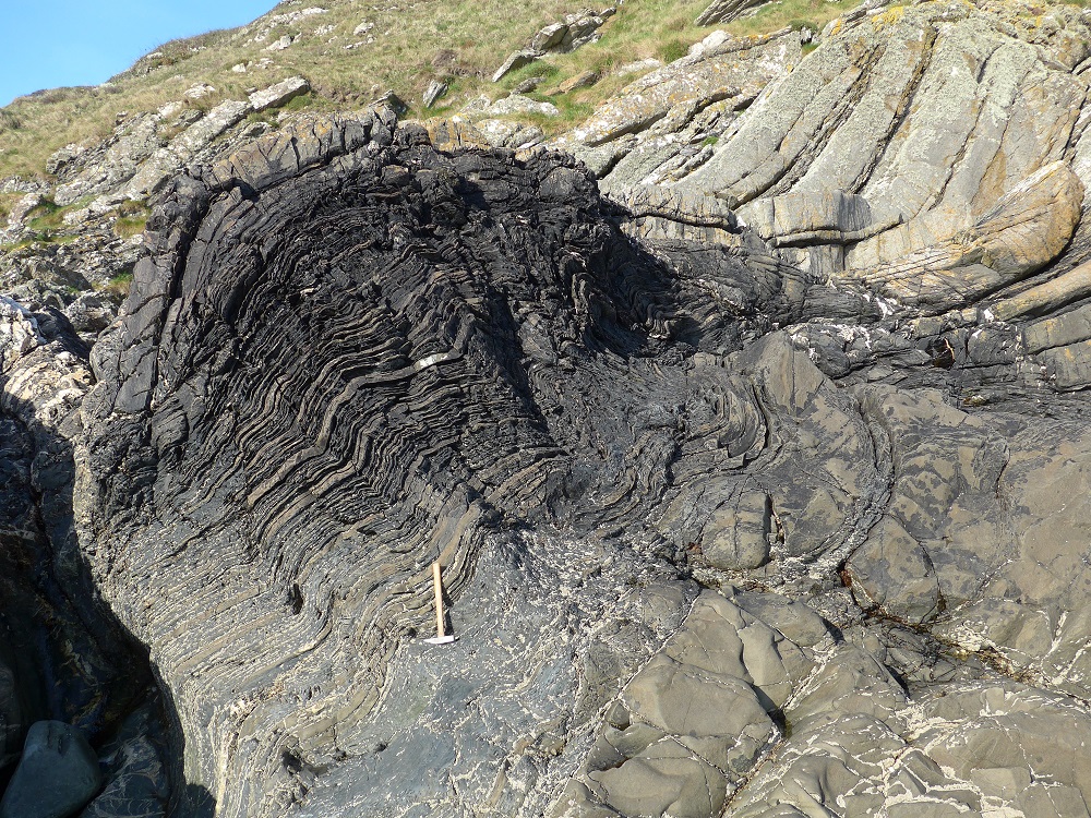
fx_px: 914
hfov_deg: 61.7
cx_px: 546
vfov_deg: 48.2
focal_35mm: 29
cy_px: 409
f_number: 2.8
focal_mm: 6
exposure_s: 1/500
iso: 80
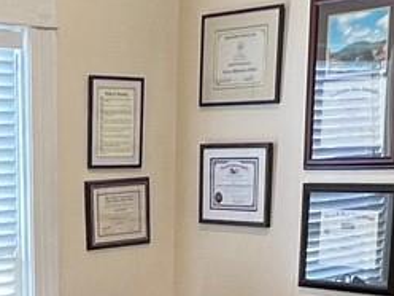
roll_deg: +1.6
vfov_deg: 16.1
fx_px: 956
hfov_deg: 22.6
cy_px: 439
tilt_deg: -14.1
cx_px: 19
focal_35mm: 84
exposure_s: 1/120
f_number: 1.8
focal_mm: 1.57
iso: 250
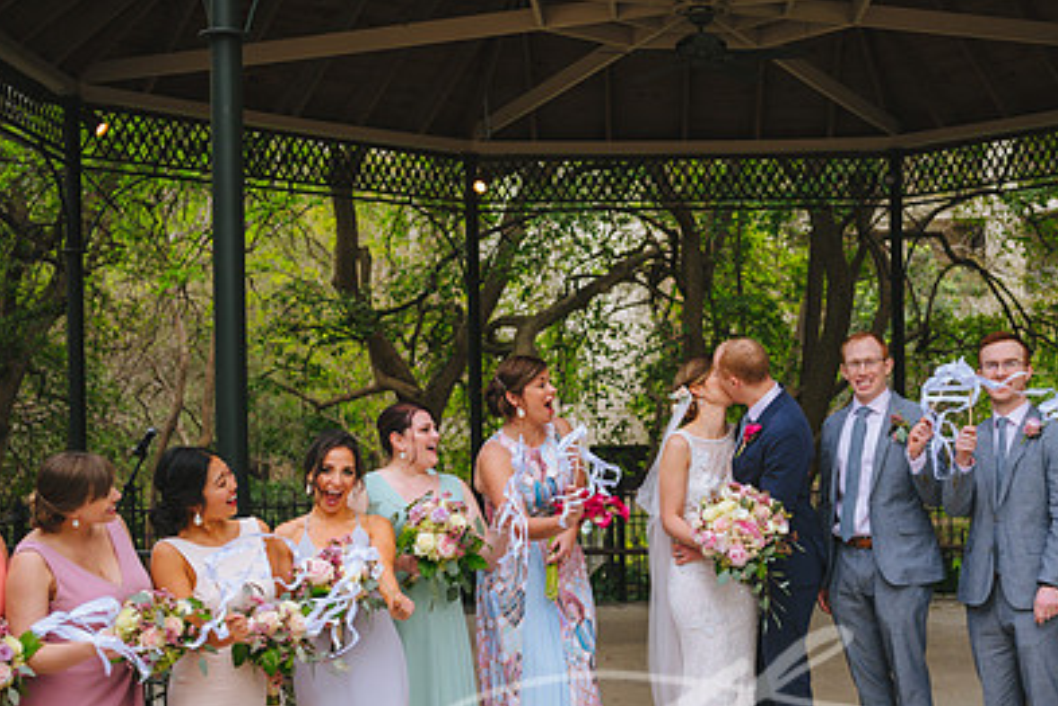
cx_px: 697
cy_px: 474
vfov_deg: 22.9
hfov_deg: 33.7
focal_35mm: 59
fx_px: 1734
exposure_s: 1/1600
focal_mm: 40
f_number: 2.8
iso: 400
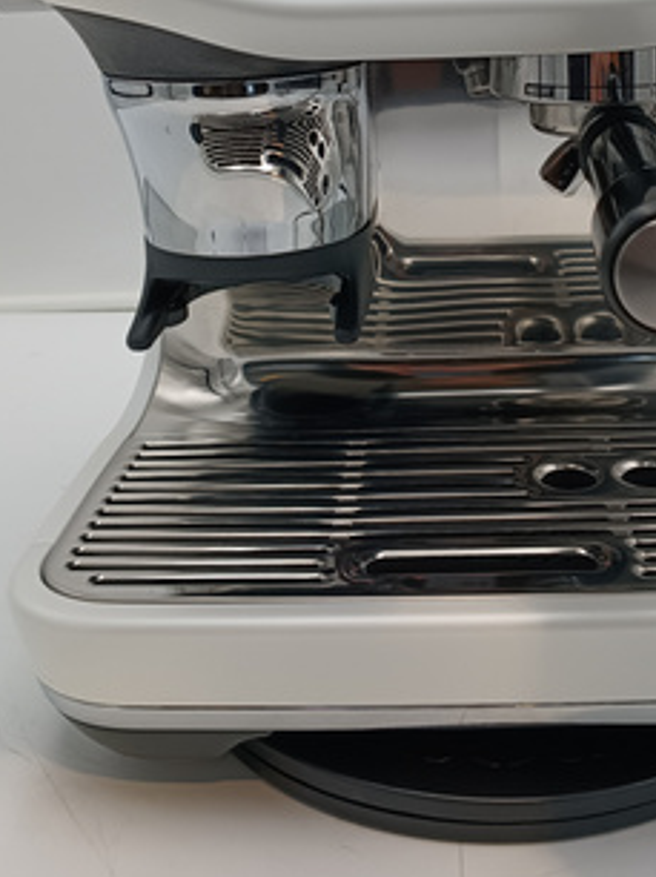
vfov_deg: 36.0
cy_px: 146
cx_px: 424
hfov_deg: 28.4
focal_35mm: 51
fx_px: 1290
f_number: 1.8
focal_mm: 4.81
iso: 143
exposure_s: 1/184
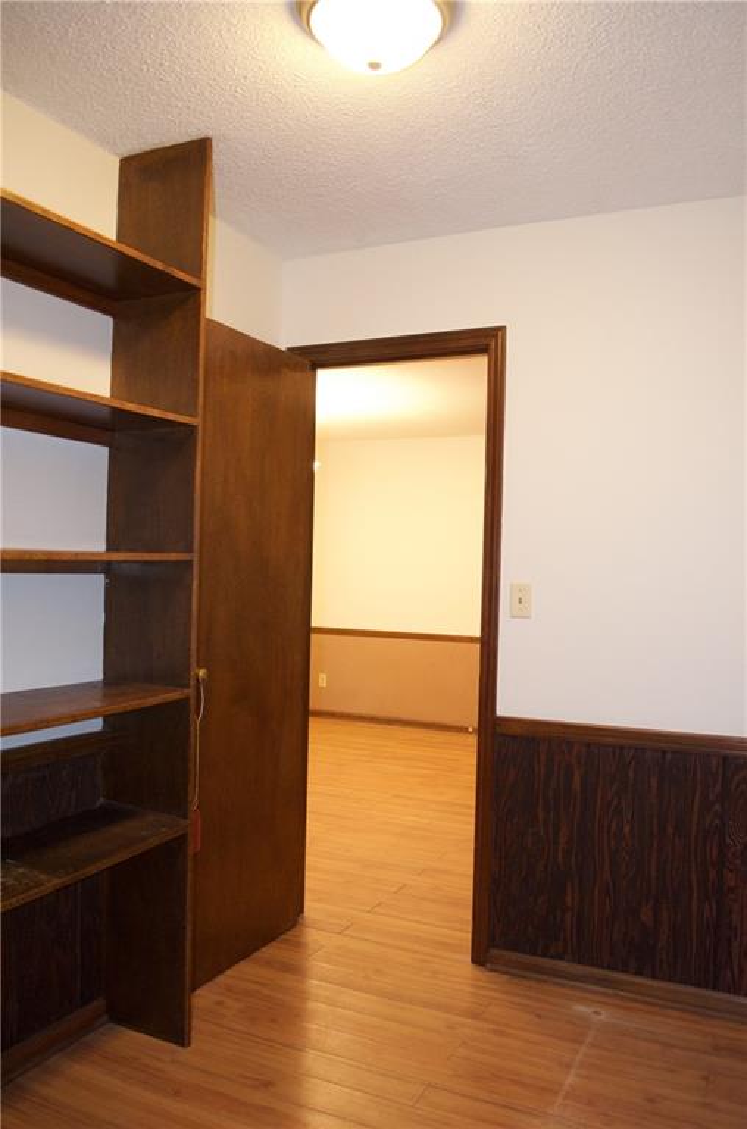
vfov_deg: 67.5
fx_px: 845
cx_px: 374
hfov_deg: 47.7
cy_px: 564
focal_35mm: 27
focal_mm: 18
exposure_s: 1/60
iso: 1800
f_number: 3.5
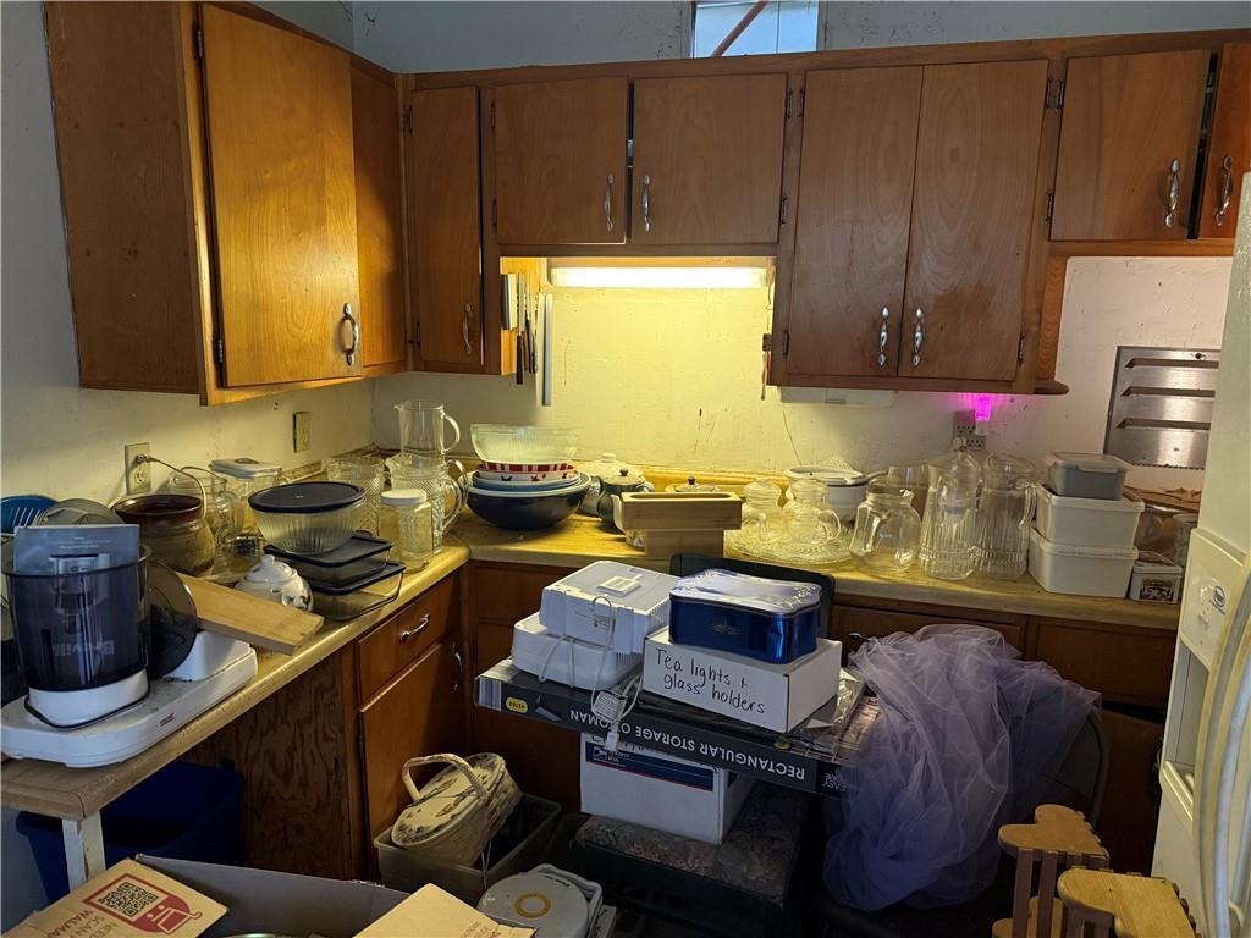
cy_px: 469
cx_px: 626
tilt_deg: -10.6
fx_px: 867
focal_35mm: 24
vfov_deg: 56.8
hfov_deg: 71.6
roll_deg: -1.2
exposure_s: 1/60
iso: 500
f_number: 1.78
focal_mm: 6.76
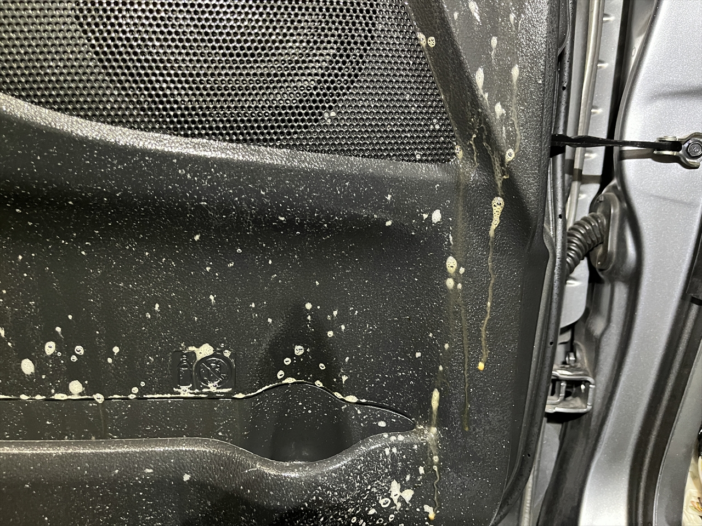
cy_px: 263
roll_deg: +0.1
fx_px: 527
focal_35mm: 26
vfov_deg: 53.1
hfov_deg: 67.3
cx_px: 351
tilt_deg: -13.6
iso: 640
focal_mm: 5.1
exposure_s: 1/30
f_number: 1.6
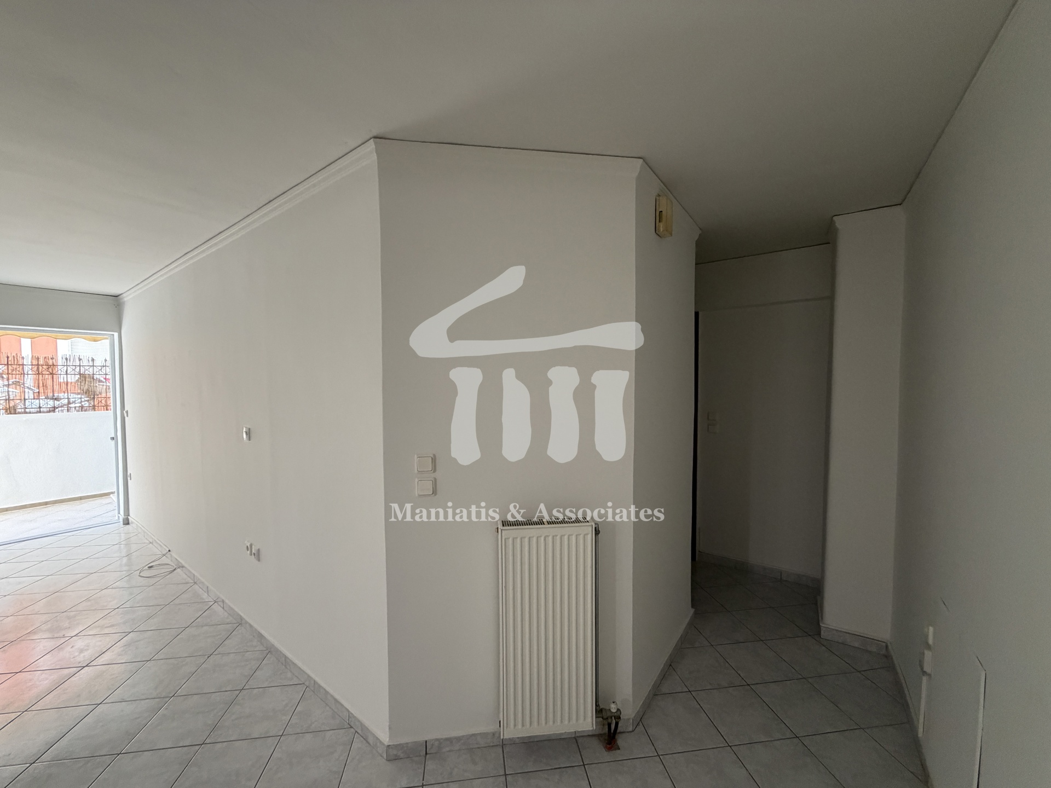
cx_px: 526
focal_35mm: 14
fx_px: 425
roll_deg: +0.4
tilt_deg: -1.8
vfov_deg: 85.7
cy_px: 394
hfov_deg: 102.1
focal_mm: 2.22
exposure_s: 1/73
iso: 320
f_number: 2.2
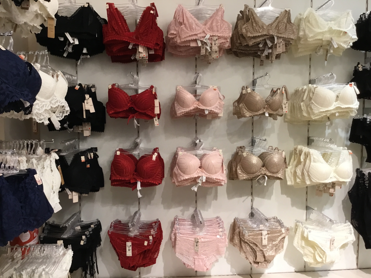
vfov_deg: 45.4
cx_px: 186
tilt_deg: -4.2
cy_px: 139
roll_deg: +0.1
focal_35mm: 31
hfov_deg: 58.4
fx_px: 332
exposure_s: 1/30
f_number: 2.4
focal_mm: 3.3
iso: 80
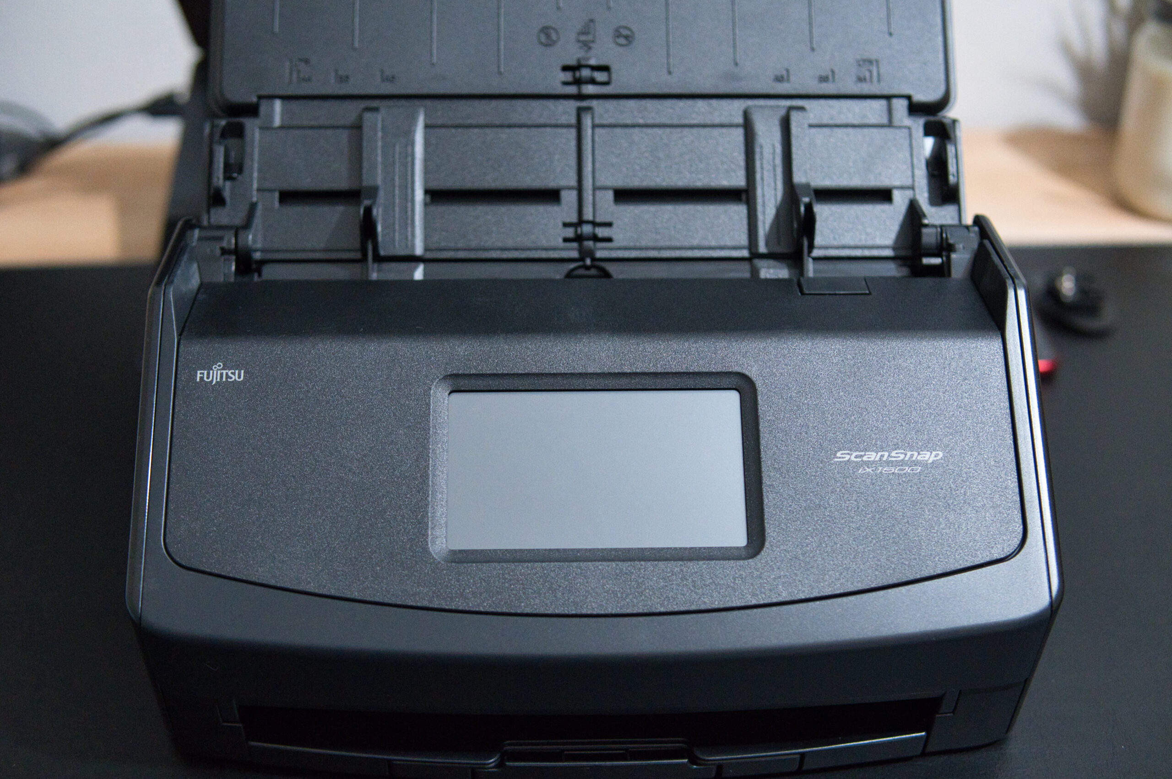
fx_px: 1464
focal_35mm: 45
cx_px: 586
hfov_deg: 43.6
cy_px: 390
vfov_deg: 29.8
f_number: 2.5
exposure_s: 1/125
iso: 5000
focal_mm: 30
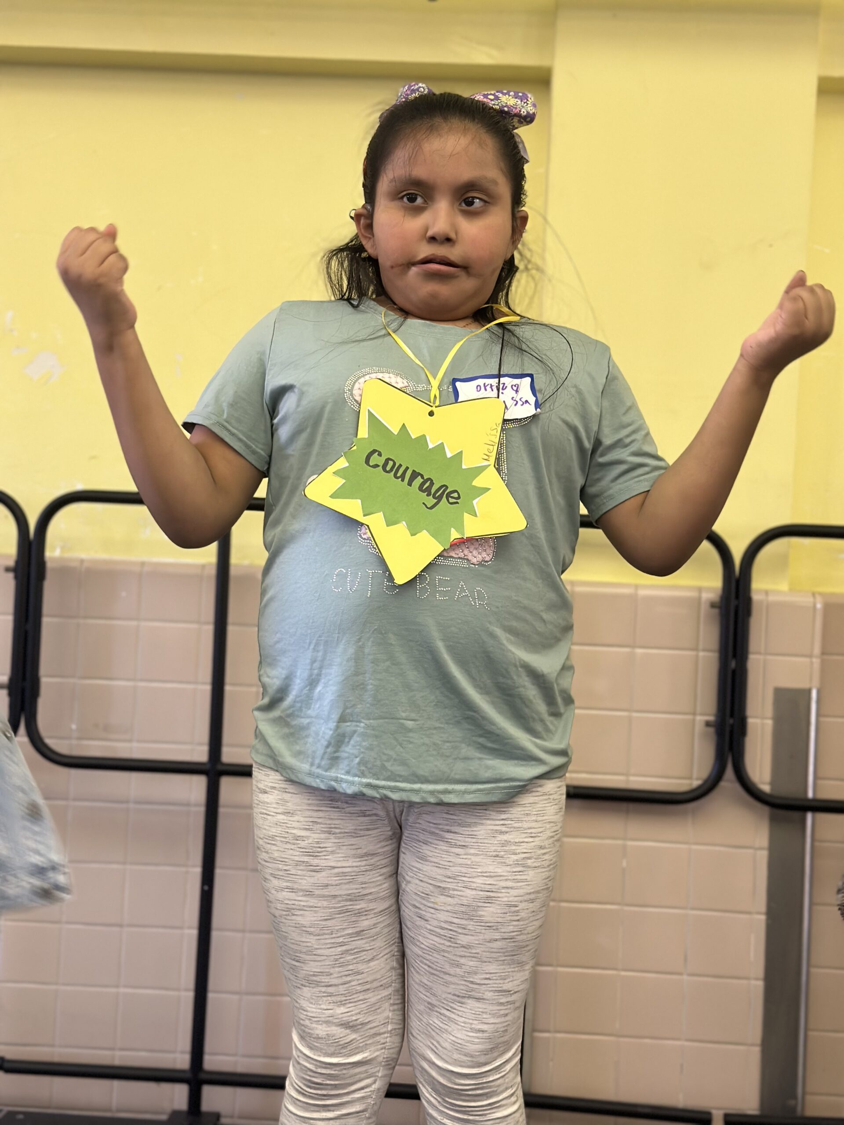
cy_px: 562
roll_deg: -3.1
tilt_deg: +1.6
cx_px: 422
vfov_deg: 39.7
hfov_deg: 30.3
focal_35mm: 48
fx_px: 1560
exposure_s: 1/40
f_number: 1.78
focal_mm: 6.86
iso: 320
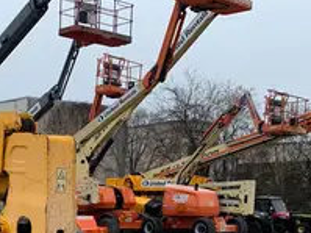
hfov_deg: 26.1
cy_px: 307
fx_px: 646
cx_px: 30
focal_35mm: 72
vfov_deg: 18.9
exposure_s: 1/692
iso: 25
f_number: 1.8
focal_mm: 4.25
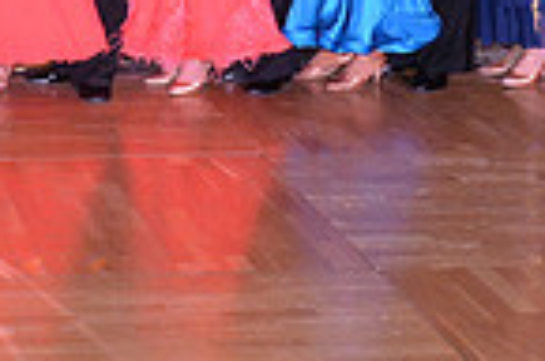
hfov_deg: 13.1
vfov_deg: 8.8
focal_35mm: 152
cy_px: -141
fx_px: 2296
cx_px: -158
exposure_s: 1/250
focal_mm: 38
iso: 2500
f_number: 5.6
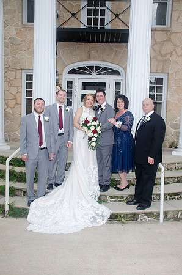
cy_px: 138
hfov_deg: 39.8
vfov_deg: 57.3
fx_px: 251
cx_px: 91
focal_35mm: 33
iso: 100
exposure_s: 1/250
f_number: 7.1
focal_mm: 22
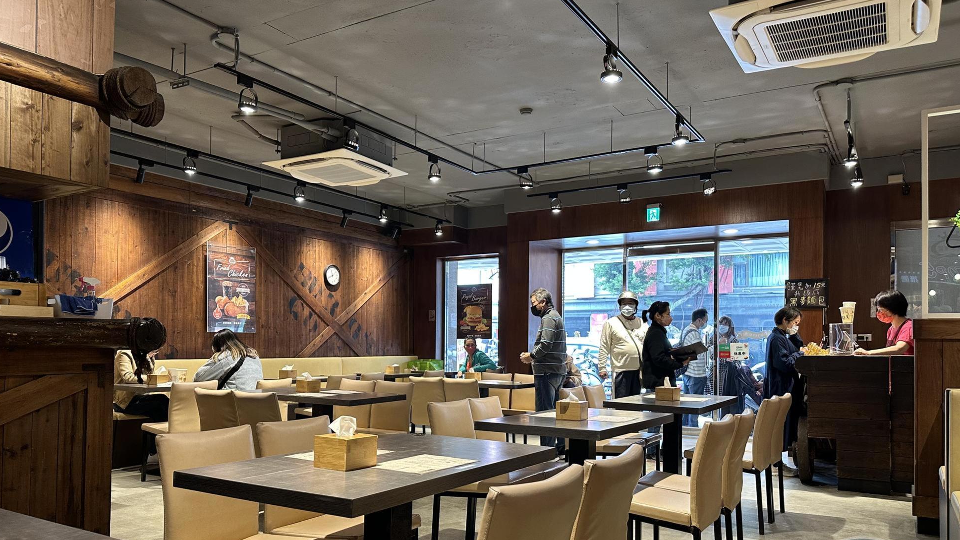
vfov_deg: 42.6
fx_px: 687
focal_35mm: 27
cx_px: 466
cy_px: 338
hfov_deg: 69.9
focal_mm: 6.86
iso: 200
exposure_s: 1/60
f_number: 1.78
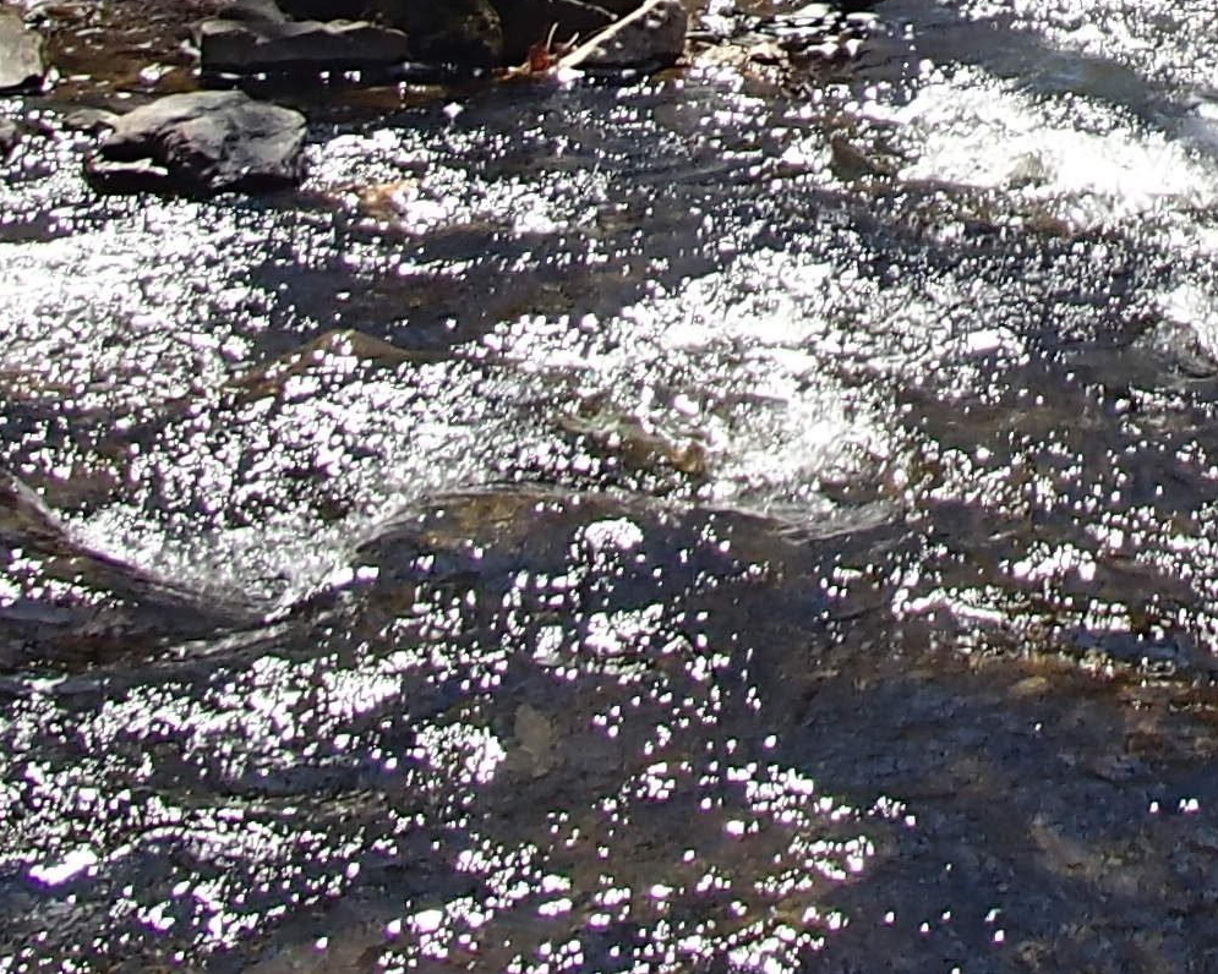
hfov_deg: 17.1
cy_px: -606
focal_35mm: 109
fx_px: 3929
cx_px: 1291
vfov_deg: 13.1
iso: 100
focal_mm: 5
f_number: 3.9
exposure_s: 1/400
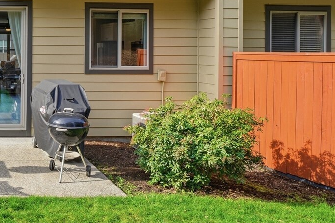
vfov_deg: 32.7
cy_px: 53
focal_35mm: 40
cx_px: -40
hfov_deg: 39.1
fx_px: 372
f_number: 9
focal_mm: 16
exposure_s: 1/640
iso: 320
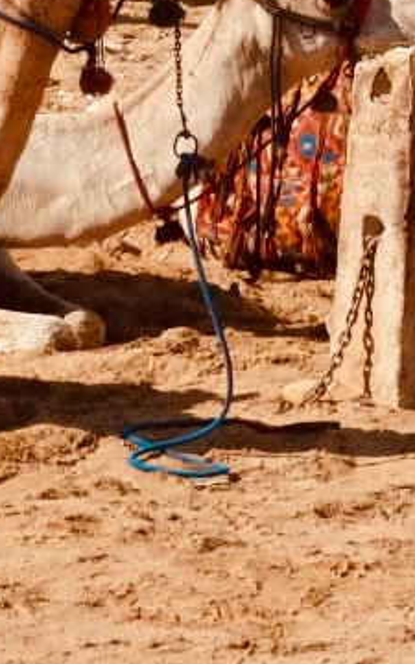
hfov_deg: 6.2
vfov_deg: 9.7
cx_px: 478
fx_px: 3836
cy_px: -168
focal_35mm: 212
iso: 100
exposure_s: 1/1600
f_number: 4
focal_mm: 8.9
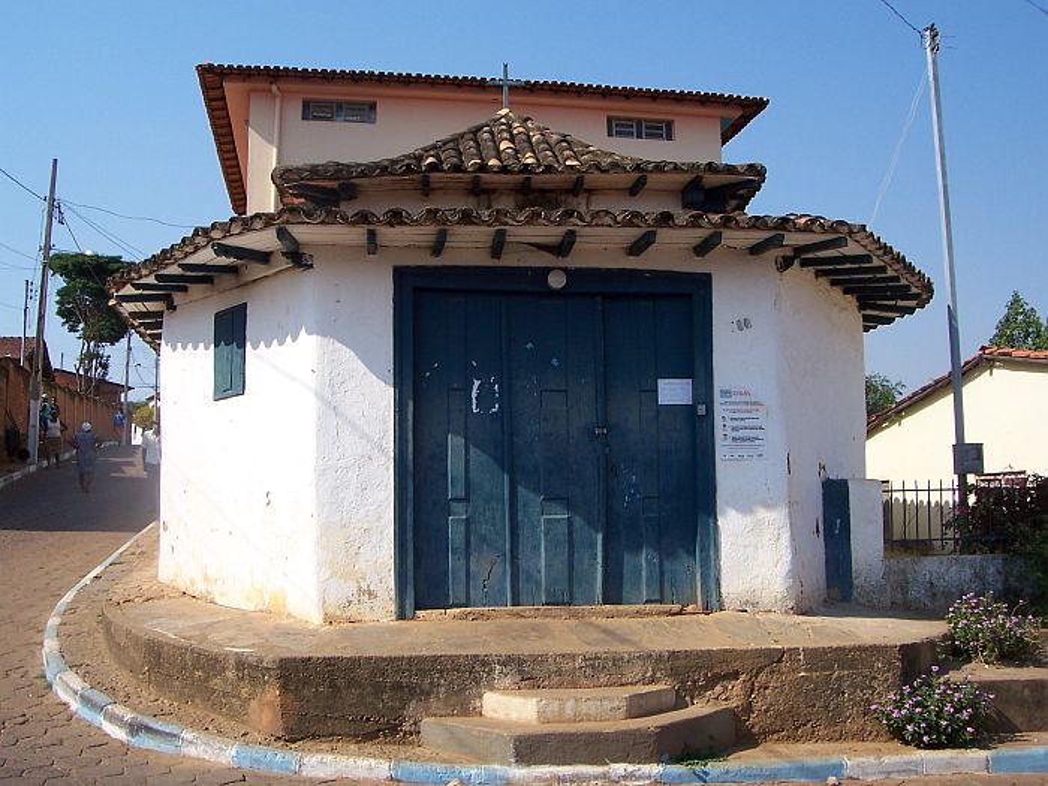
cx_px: 524
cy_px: 393
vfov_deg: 41.8
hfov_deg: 54.0
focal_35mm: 34
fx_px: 1029
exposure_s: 1/500
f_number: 5.6
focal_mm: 5.6
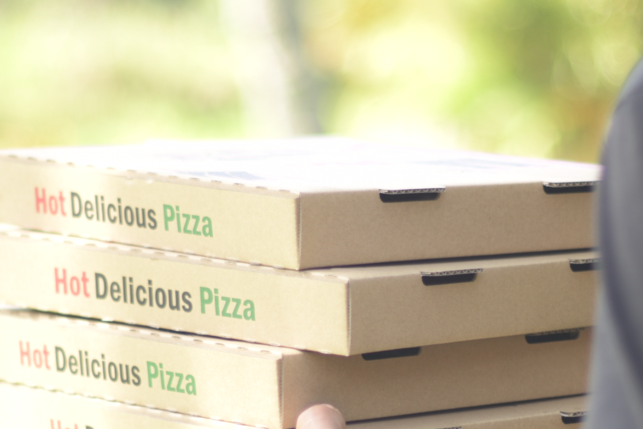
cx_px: 414
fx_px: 2913
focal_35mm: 163
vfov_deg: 8.4
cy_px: 394
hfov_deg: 12.6
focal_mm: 50
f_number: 1.4
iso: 200
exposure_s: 1/1000
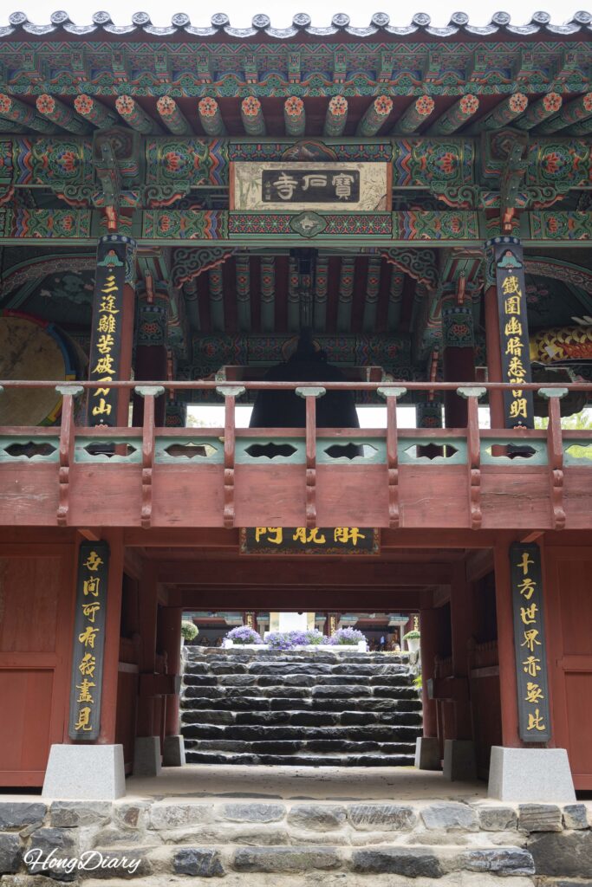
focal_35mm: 40
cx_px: 296
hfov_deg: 33.4
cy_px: 444
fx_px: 986
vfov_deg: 48.5
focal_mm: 40
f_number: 5
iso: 1000
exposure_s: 1/160
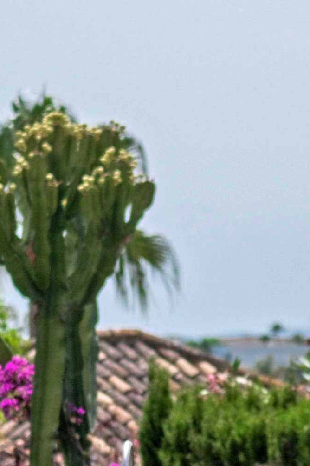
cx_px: 303
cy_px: 320
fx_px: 4262
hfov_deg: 4.2
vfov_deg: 6.2
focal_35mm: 330
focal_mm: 35
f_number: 2
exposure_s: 1/8000
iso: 160
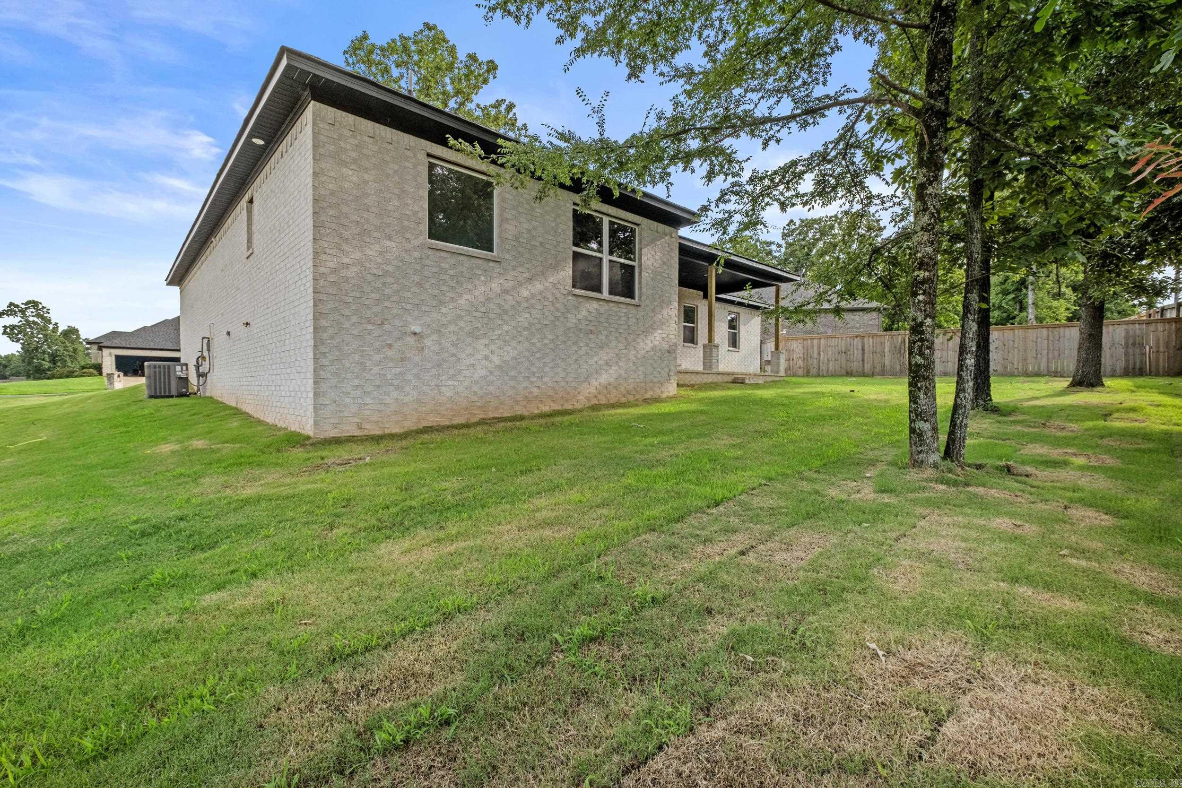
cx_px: 591
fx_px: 492
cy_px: 394
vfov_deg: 77.3
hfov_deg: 100.4
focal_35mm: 15
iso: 400
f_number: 7.1
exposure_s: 1/40
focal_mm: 10
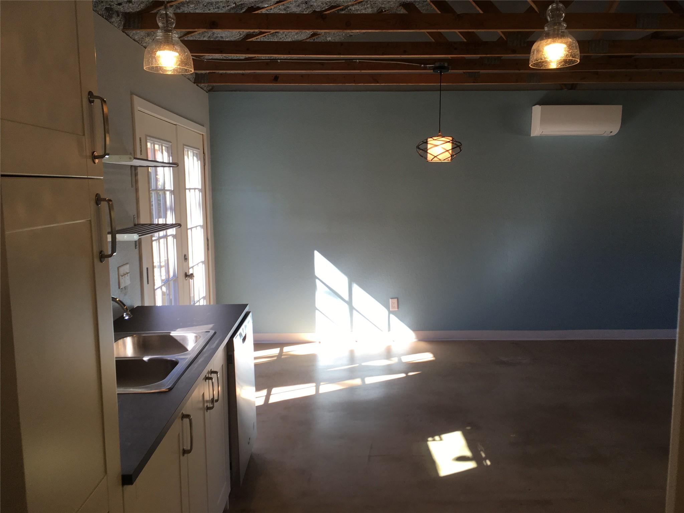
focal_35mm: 29
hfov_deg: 61.7
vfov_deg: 48.2
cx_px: 342
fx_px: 573
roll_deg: +0.5
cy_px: 256
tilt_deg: -6.4
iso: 25
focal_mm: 4.15
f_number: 2.2
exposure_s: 1/60
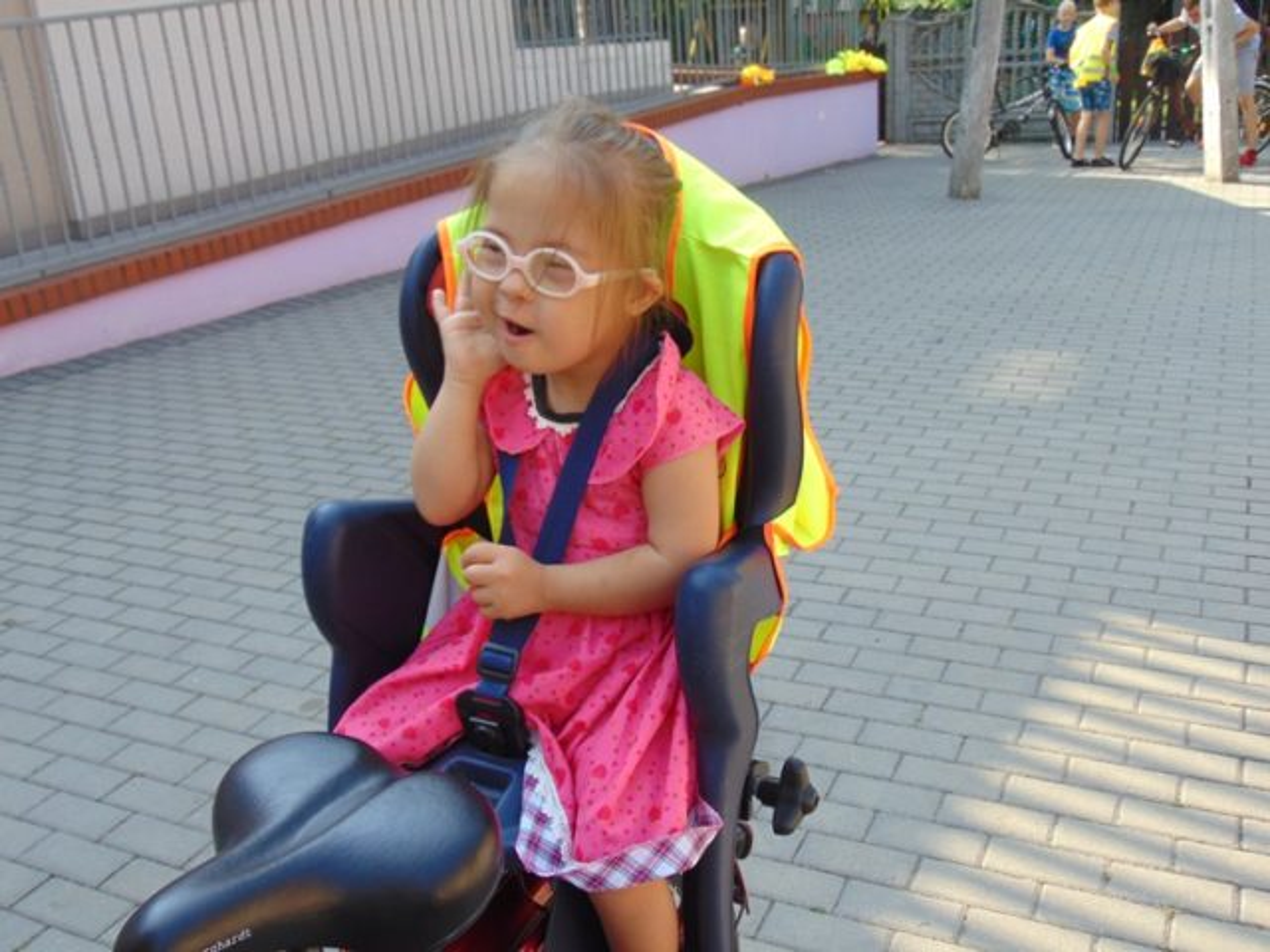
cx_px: 635
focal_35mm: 35
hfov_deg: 52.6
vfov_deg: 40.7
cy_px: 476
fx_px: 1284
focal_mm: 6.3
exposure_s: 1/250
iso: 80
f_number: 3.2
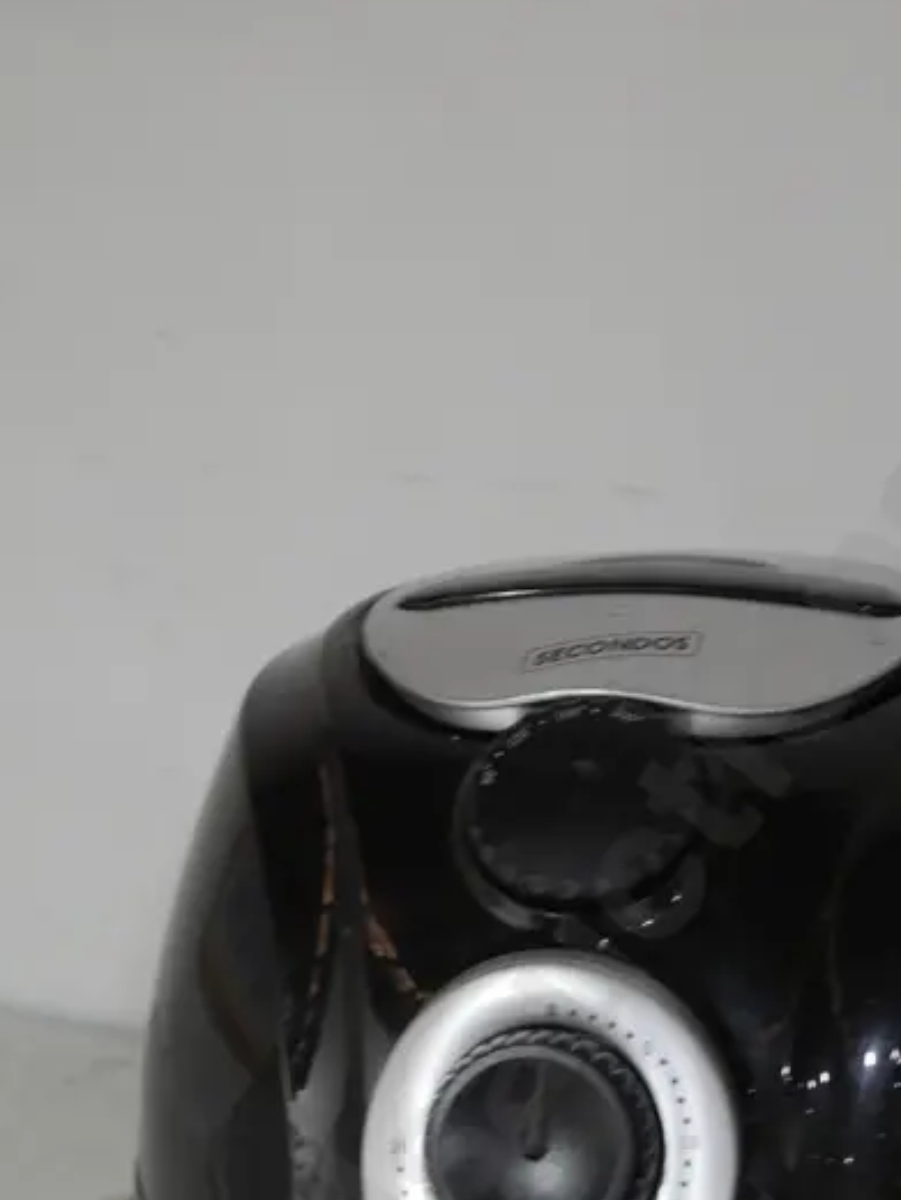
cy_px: 960
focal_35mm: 55
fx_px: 1908
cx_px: 590
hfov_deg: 26.4
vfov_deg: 33.9
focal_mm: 14
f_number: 3.5
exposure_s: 1/60
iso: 500
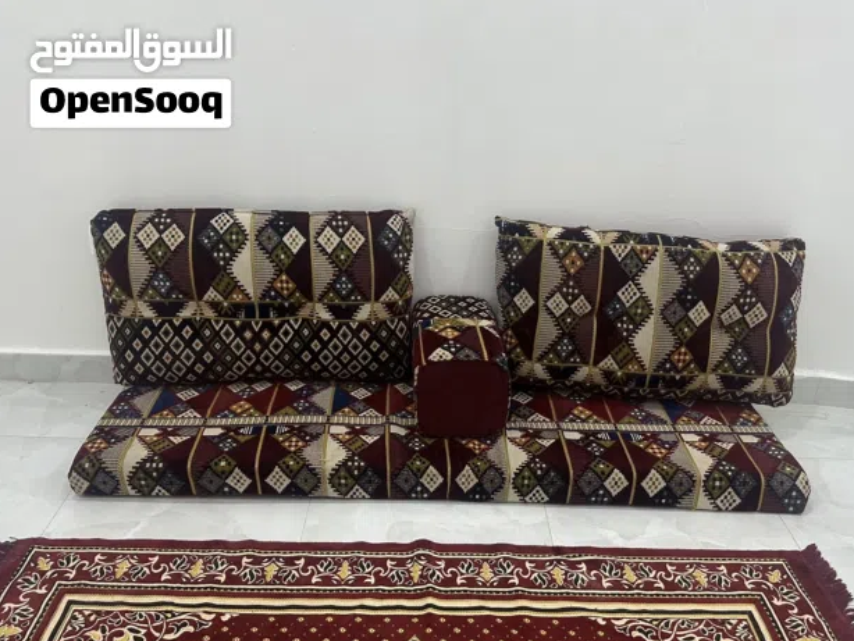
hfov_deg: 69.4
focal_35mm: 25
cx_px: 441
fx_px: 617
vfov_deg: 54.9
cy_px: 328
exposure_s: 1/100
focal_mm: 6.86
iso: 200
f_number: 1.78
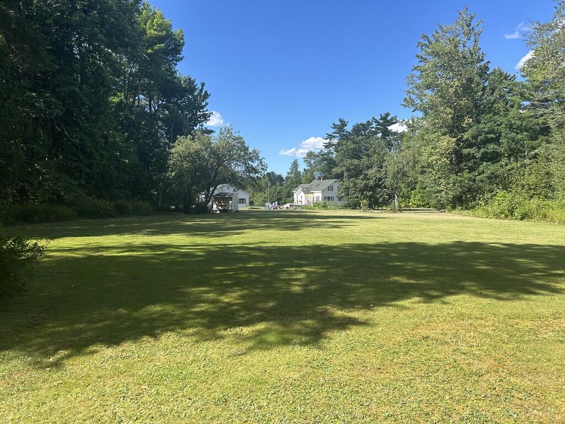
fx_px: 424
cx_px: 282
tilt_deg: -1.9
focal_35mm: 26
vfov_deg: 53.1
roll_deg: -1.4
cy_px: 212
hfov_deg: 67.3
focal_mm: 5.7
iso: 50
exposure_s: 1/1934
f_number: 1.5
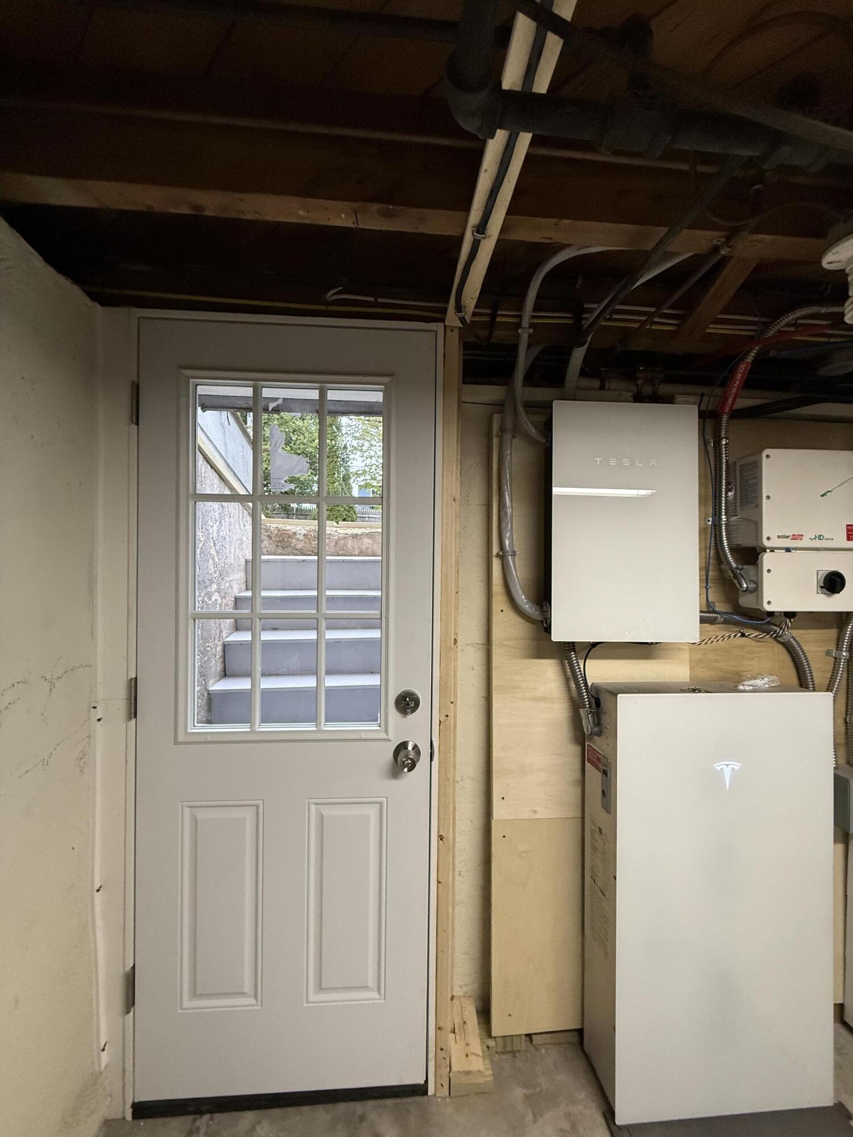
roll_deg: -2.2
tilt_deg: -0.9
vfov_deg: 102.1
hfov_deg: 85.7
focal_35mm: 14
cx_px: 426
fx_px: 460
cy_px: 568
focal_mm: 2.22
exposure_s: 1/120
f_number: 2.2
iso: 320
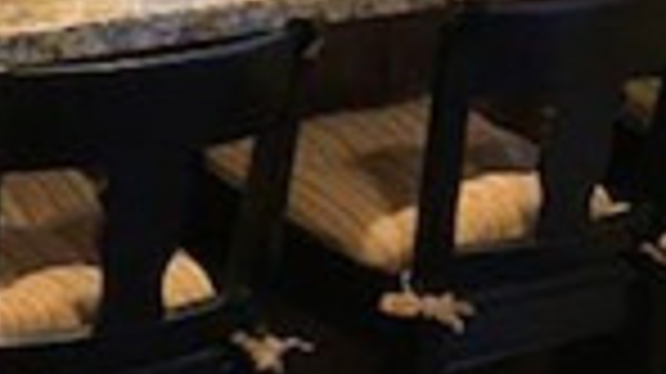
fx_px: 2329
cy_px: -365
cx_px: -216
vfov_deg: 8.7
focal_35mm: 132
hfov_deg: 15.4
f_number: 1.8
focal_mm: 3.99
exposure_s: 1/13
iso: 100
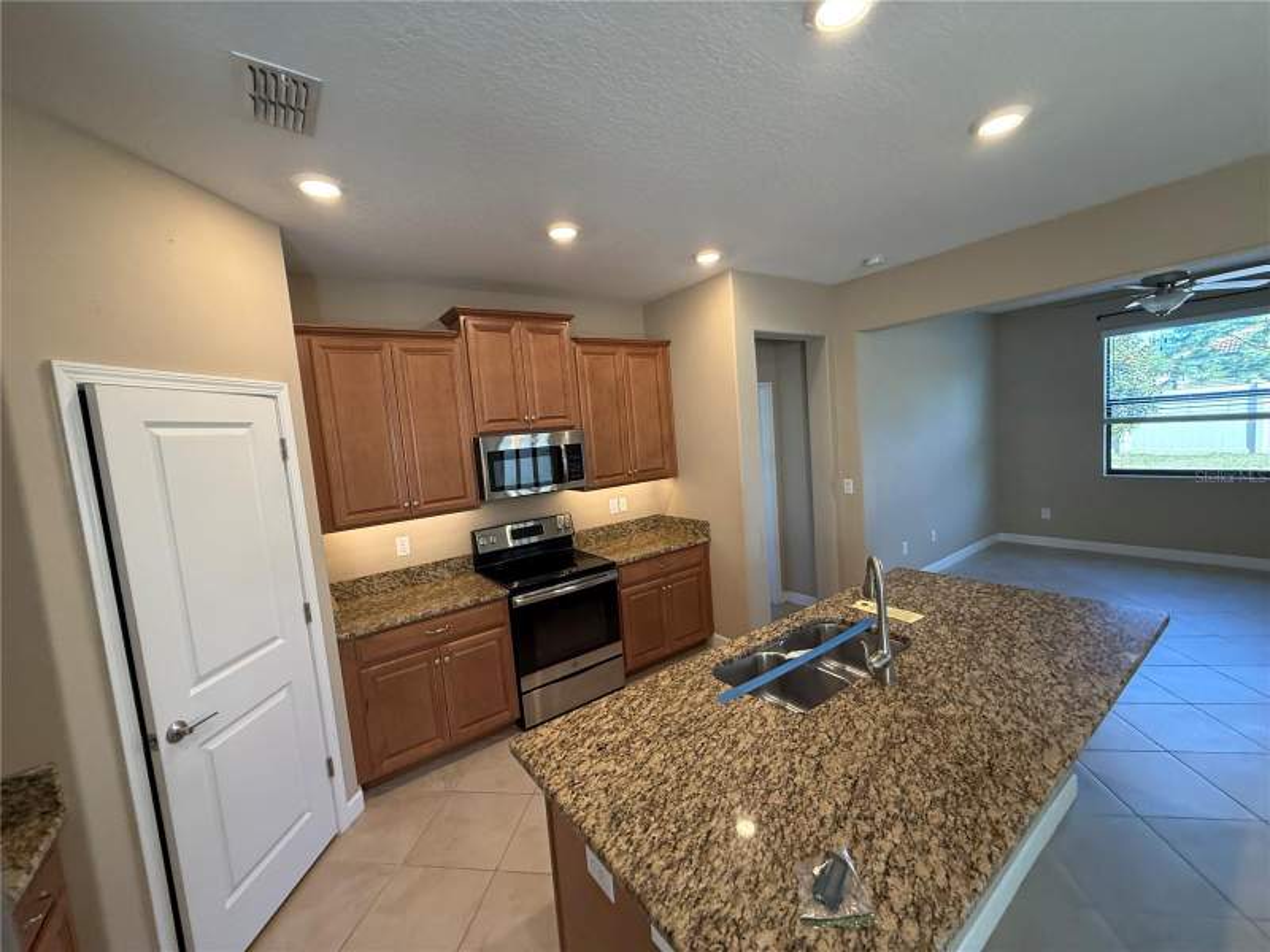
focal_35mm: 14
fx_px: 514
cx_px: 635
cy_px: 476
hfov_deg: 102.1
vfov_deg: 85.7
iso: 320
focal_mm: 2.22
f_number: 2.2
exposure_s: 1/120
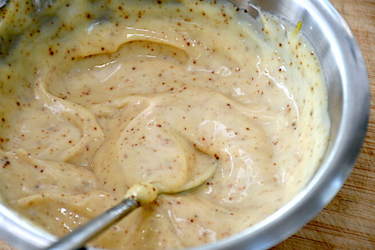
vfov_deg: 6.0
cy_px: 136
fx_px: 2385
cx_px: 184
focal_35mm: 229
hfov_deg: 9.0
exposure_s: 1/60
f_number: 5.6
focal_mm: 140
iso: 500
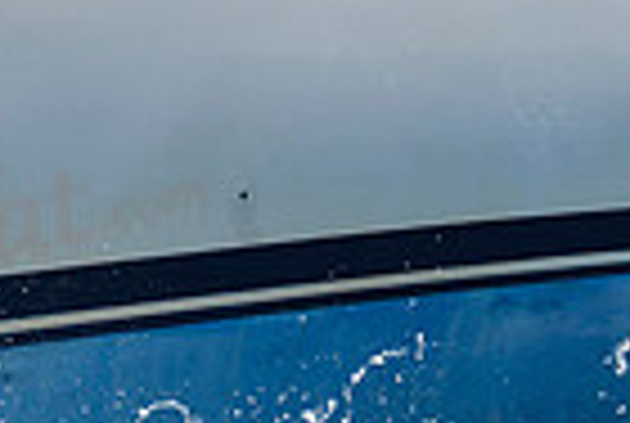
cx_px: 446
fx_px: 12679
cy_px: -38
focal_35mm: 723
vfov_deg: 1.9
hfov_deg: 2.8
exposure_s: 1/1250
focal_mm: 175
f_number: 8
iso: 280
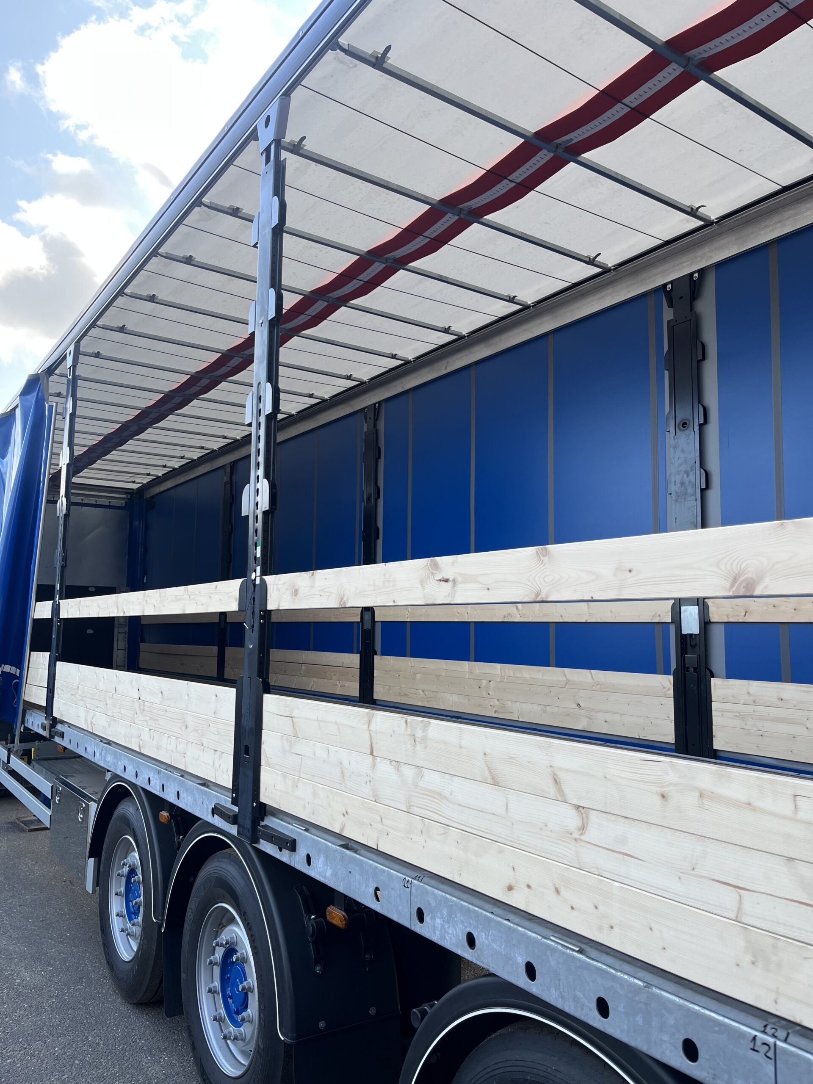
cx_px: 406
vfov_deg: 67.3
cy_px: 542
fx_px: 814
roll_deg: +0.4
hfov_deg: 53.1
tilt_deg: +6.1
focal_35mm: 26
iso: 50
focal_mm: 5.1
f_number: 1.6
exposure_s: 1/625
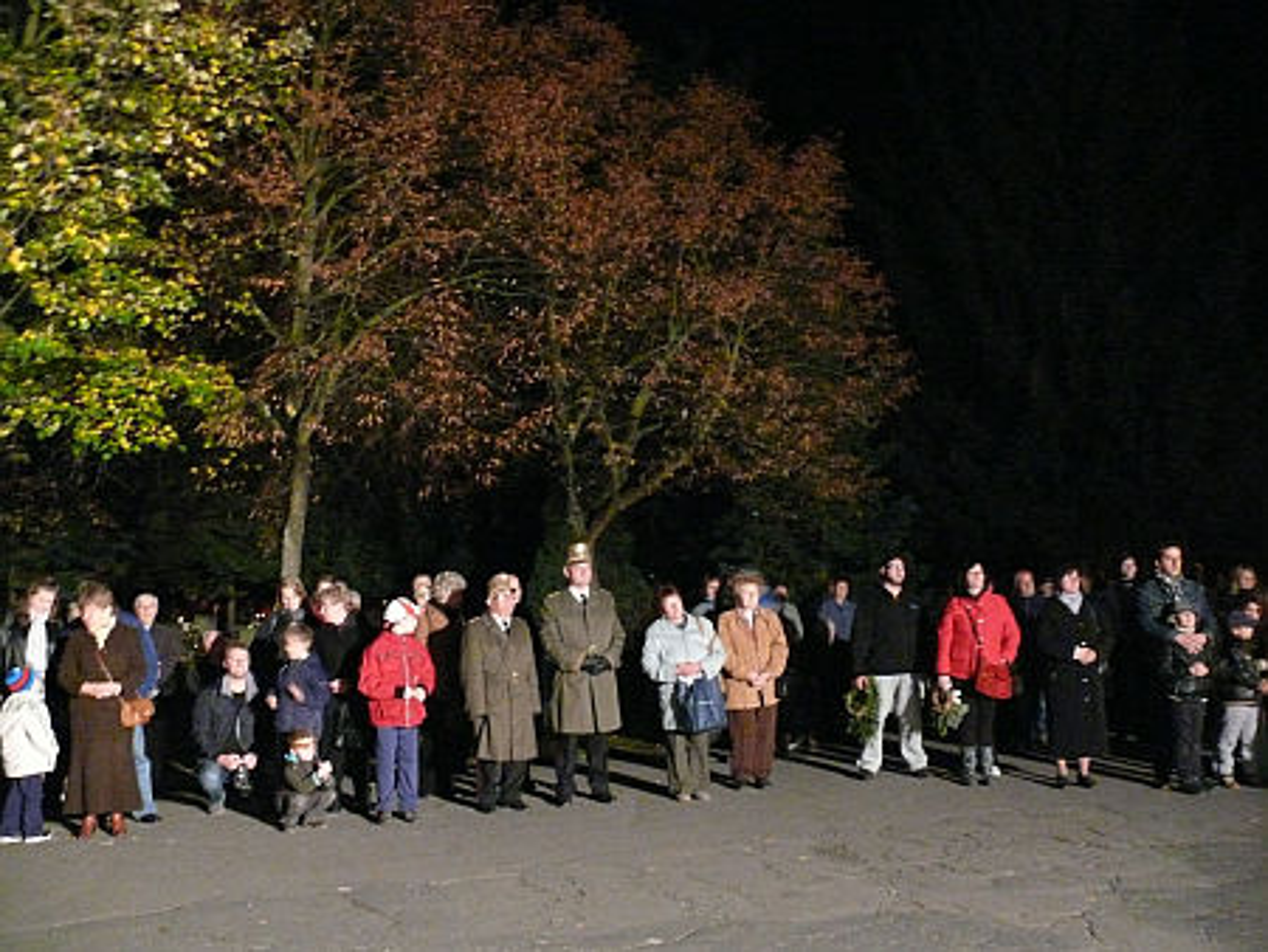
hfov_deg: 52.6
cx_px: 634
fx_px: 1283
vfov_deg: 40.7
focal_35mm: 35
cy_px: 476
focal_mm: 7.4
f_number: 2.8
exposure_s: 1/4
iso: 800
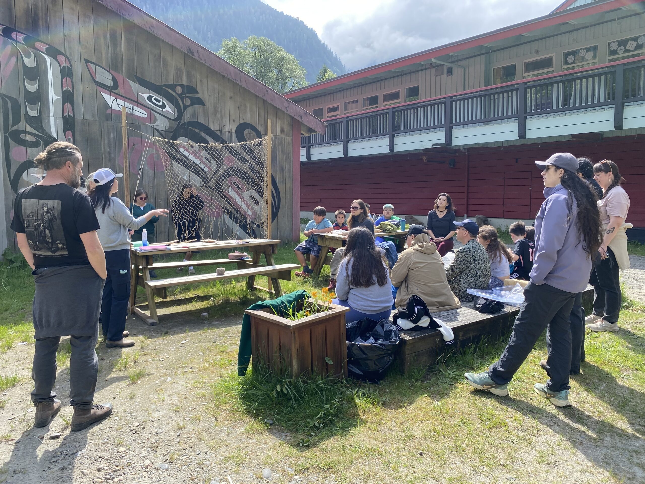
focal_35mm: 26
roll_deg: -0.2
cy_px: 242
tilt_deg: -5.7
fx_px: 484
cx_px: 322
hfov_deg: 67.3
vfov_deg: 53.1
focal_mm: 4.25
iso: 32
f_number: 1.8
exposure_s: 1/845
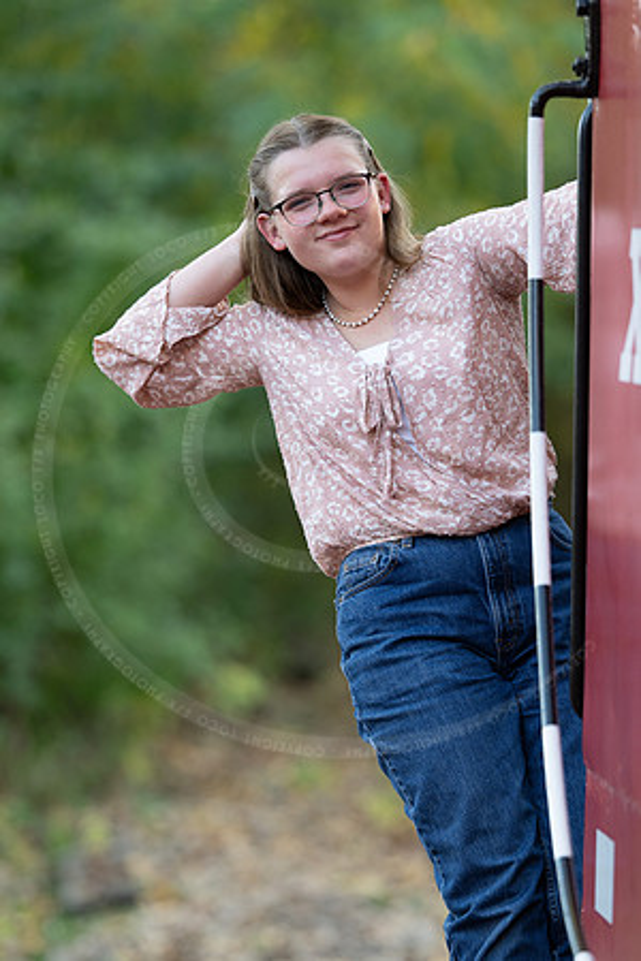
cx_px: 320
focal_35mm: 202
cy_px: 480
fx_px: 5395
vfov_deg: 10.2
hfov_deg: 6.8
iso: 250
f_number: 1.8
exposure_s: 1/400
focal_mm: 135
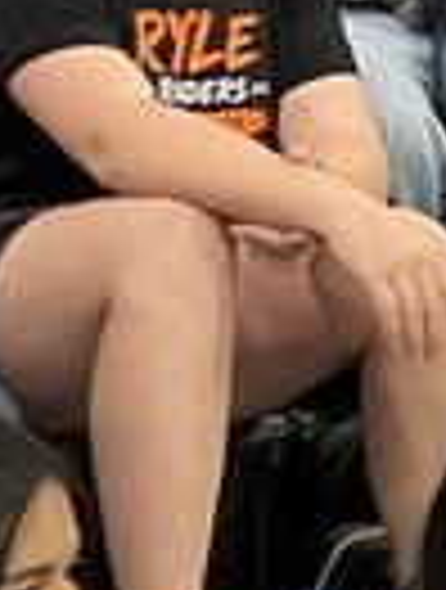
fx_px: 3864
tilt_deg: -1.7
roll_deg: -3.1
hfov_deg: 6.5
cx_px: 820
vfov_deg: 8.7
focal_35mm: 226
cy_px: 153
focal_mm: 3
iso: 200
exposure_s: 1/60
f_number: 1.8
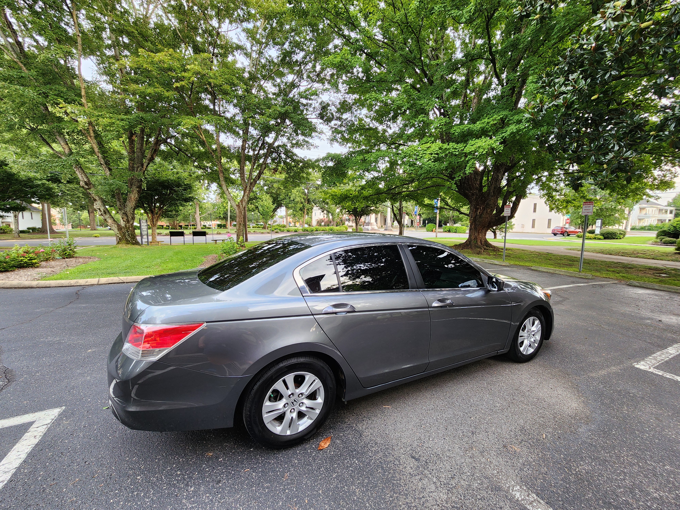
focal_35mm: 13
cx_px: 340
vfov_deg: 89.9
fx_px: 255
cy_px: 255
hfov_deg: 106.2
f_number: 2.2
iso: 100
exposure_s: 1/60
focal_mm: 2.2
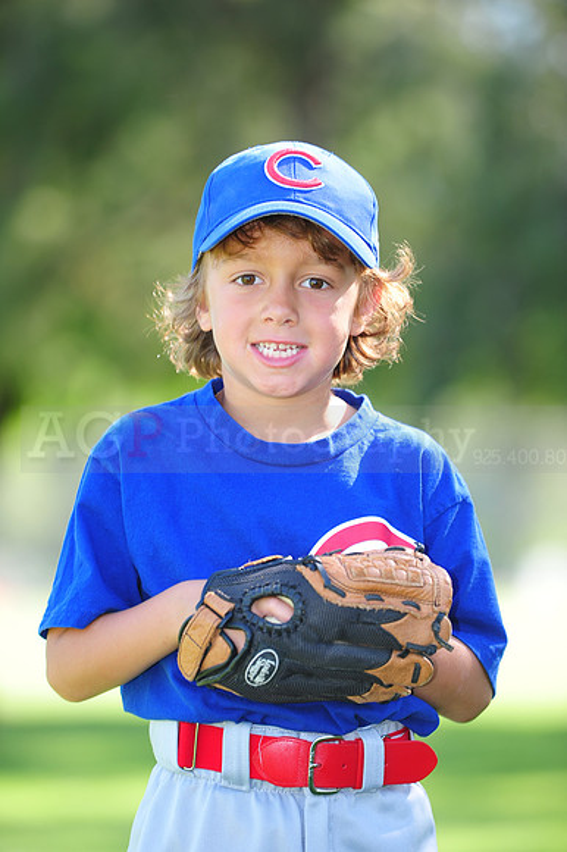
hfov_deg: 6.9
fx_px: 4730
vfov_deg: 10.3
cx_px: 284
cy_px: 426
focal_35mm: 200
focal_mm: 200
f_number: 4.5
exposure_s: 1/160
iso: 200
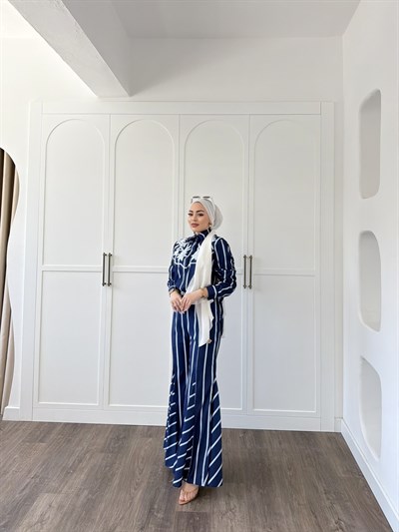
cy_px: 266
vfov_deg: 71.6
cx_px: 200
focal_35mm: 24
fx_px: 369
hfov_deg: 56.8
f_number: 1.78
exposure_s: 1/1032
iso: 250
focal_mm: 6.76
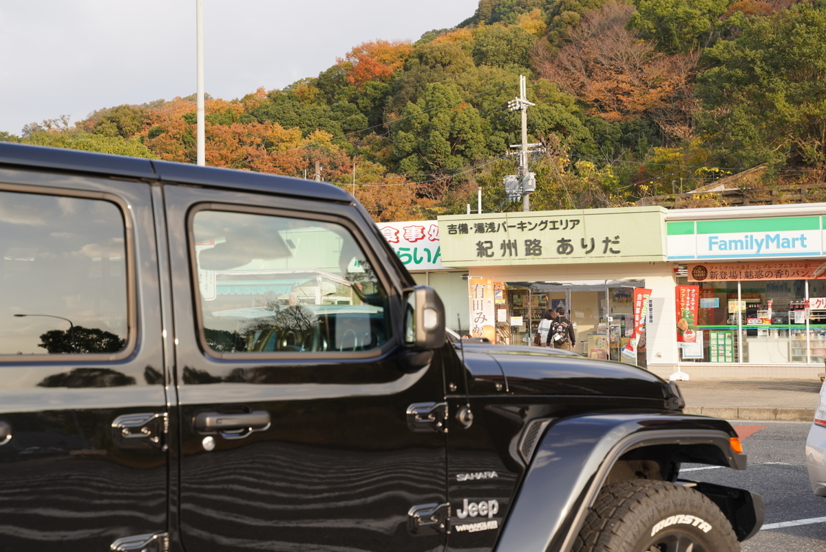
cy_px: 276
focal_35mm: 55
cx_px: 413
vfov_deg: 24.7
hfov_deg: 36.2
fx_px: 1263
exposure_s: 1/125
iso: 125
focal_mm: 55
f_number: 6.3
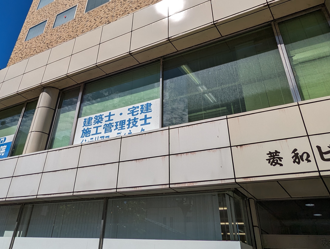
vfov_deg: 44.8
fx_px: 286
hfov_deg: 59.2
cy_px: 53
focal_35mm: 30
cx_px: 125
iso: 56
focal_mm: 2.35
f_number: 2.2
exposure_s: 1/5682
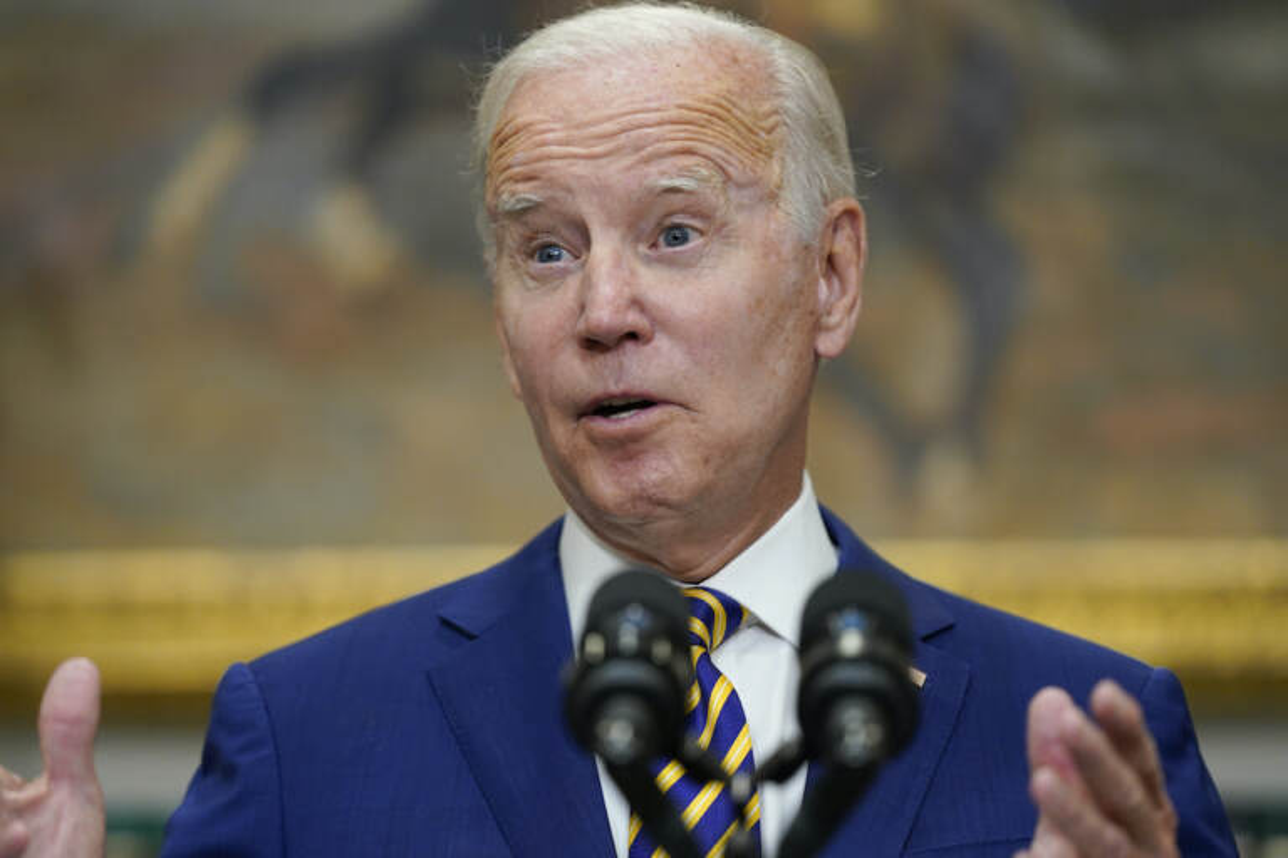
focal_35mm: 187
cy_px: 429
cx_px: 644
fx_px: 6690
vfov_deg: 7.3
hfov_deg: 11.0
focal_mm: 187
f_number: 2.8
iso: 2000
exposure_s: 1/250
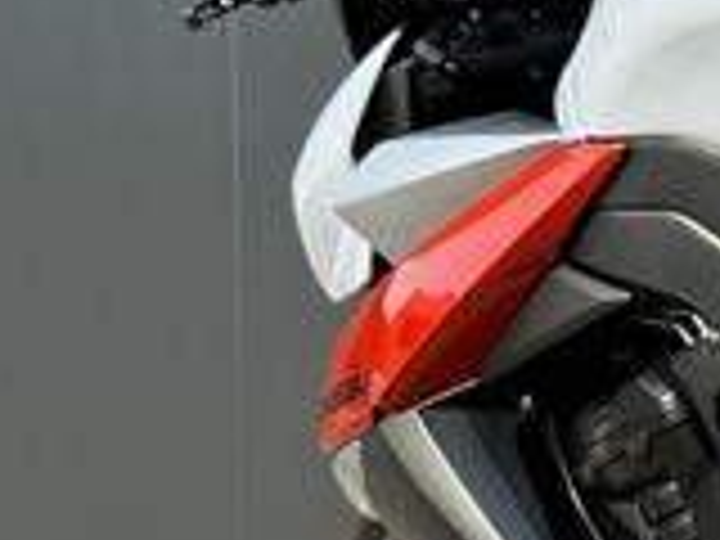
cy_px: 540
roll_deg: -1.0
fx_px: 3994
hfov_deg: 9.8
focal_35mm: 192
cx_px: 1310
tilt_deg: -5.5
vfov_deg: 7.7
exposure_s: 1/828
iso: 100
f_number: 1.78
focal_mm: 6.76
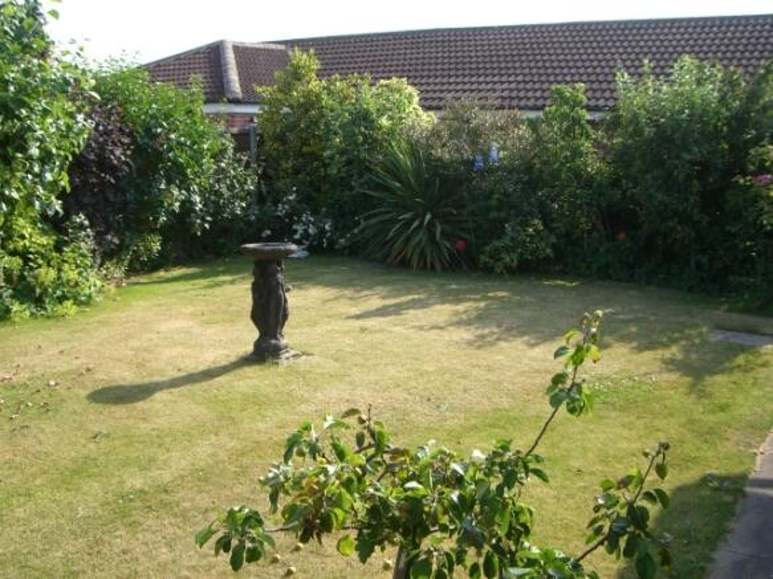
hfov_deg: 49.0
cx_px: 386
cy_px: 290
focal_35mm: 38
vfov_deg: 37.7
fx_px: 848
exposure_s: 1/200
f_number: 4.3
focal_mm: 6.2
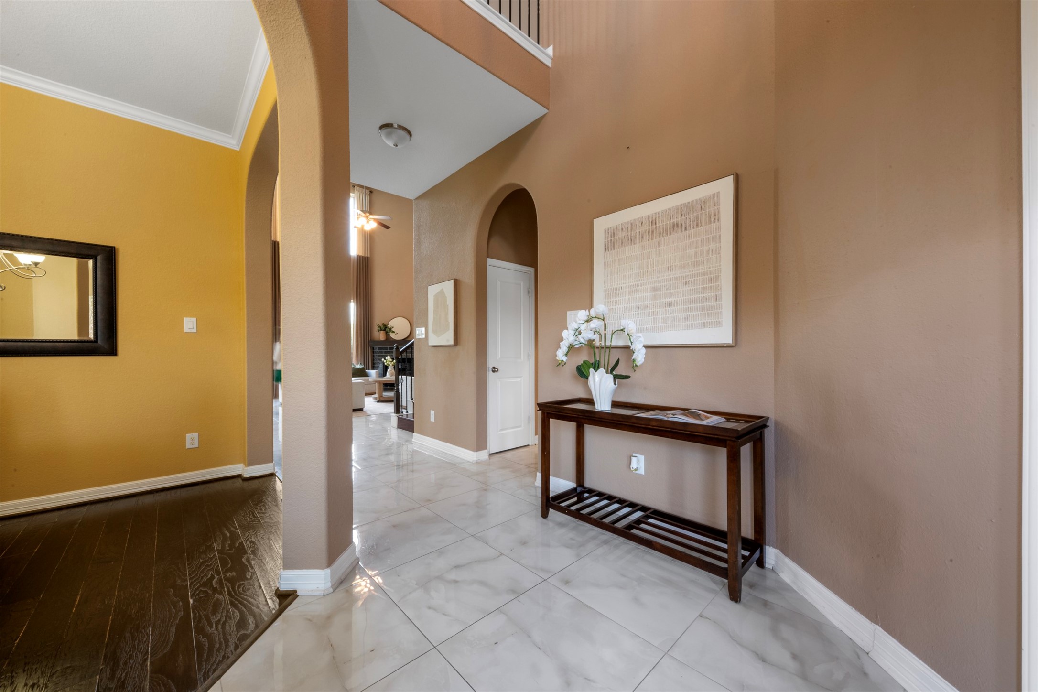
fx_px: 375
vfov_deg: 85.4
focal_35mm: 13
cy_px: 346
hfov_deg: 108.3
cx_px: 519
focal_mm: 13
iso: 250
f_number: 9
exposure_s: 1
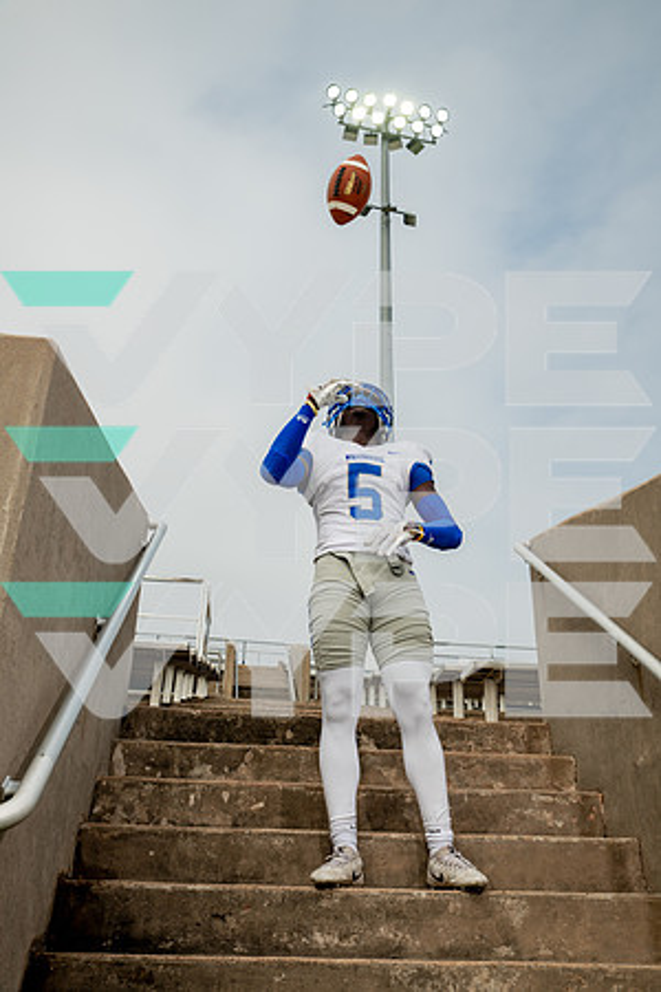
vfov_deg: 55.8
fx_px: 936
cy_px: 496
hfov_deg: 38.9
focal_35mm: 34
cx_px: 330
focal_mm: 34
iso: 125
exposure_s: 1/400
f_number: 7.1
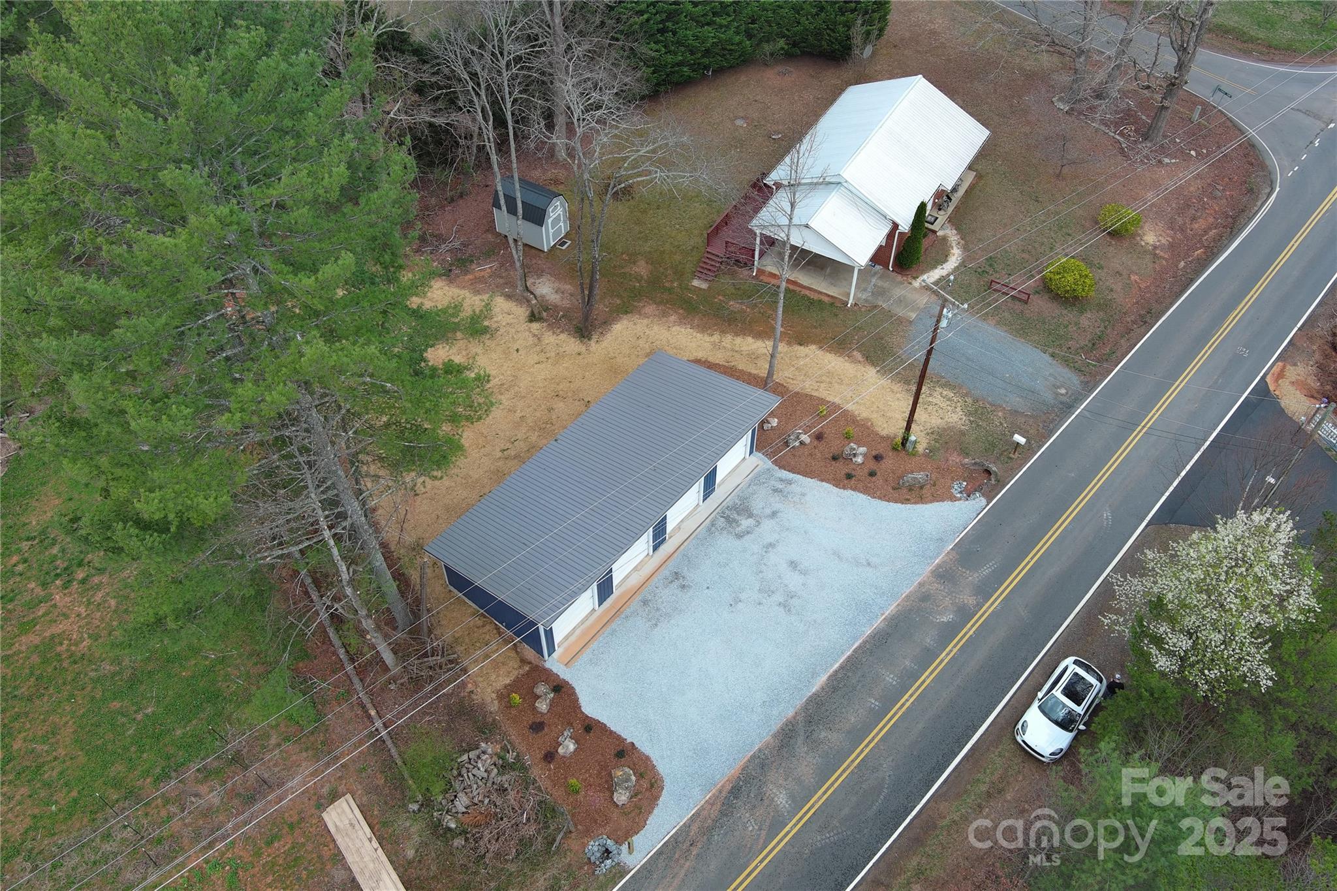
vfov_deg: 45.0
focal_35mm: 29
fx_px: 1077
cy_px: 446
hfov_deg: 63.7
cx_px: 668
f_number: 2.8
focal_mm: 10.57
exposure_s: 1/403
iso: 100
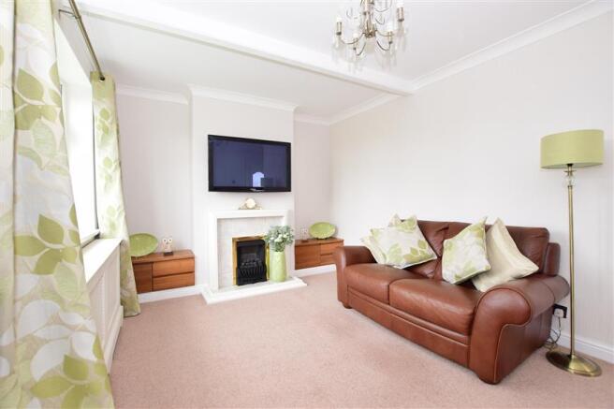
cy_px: 204
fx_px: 256
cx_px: 307
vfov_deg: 77.3
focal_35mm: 15
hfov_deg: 100.4
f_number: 7.1
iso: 400
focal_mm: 10
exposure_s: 1/20
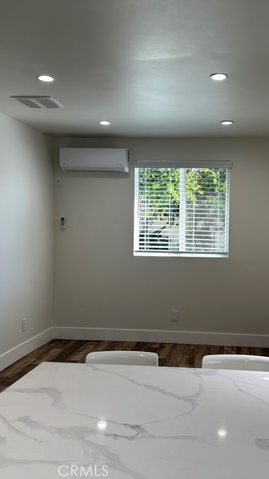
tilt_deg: -2.3
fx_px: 444
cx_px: 188
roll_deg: -0.8
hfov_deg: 33.3
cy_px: 239
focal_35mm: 35
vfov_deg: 56.6
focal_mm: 6.86
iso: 64
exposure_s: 1/179
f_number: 1.78
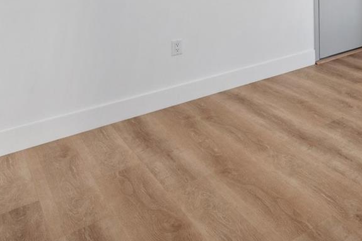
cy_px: -19
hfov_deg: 37.9
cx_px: 428
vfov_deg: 30.8
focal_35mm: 39
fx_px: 392
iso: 320
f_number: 7.1
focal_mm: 14
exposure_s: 1/10
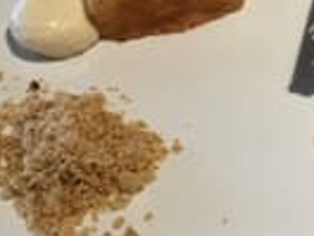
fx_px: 798
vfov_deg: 16.3
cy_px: -26
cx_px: 407
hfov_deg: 20.4
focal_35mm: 88
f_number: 2.2
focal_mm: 4.15
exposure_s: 1/15
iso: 25
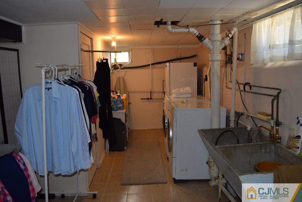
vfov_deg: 47.9
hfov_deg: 67.4
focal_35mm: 27
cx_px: 151
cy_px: 101
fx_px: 227
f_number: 5
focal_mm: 18
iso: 800
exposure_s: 1/100
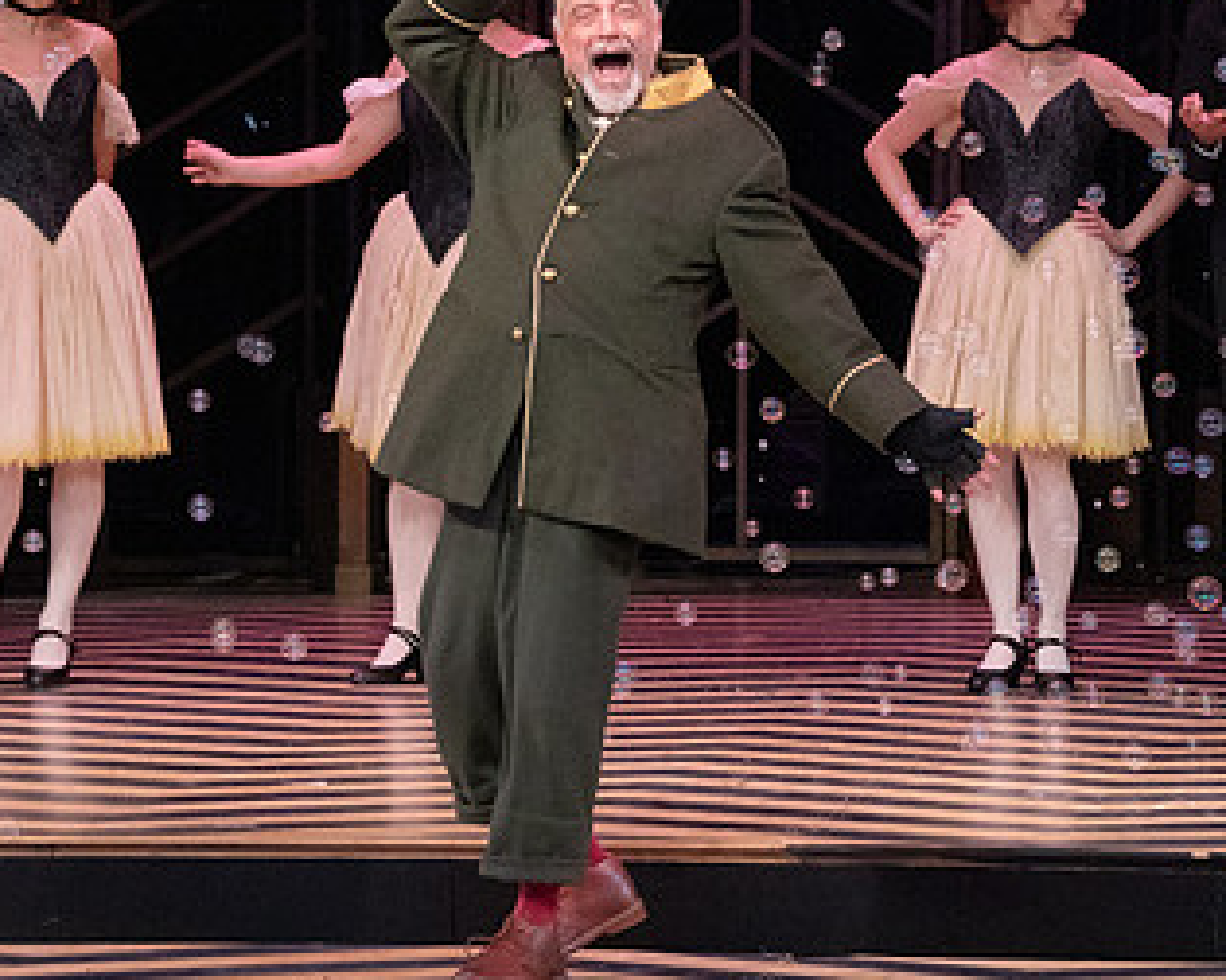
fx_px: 12555
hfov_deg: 5.6
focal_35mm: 346
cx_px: 518
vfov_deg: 4.5
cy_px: 352
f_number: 16
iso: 12800
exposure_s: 1/400
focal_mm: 200
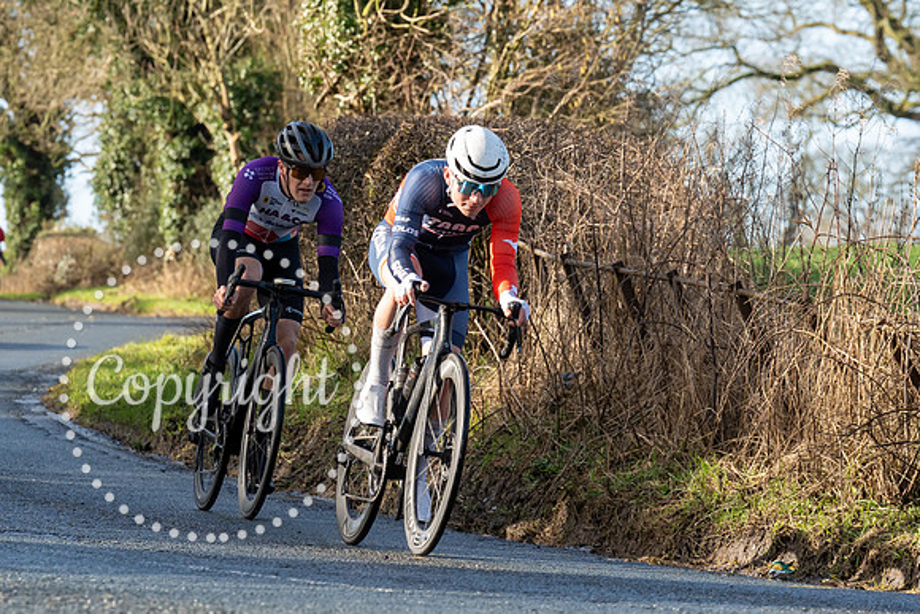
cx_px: 373
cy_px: 173
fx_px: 6254
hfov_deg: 8.4
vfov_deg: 5.6
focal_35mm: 245
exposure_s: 1/1000
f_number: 7.1
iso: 1000
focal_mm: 151
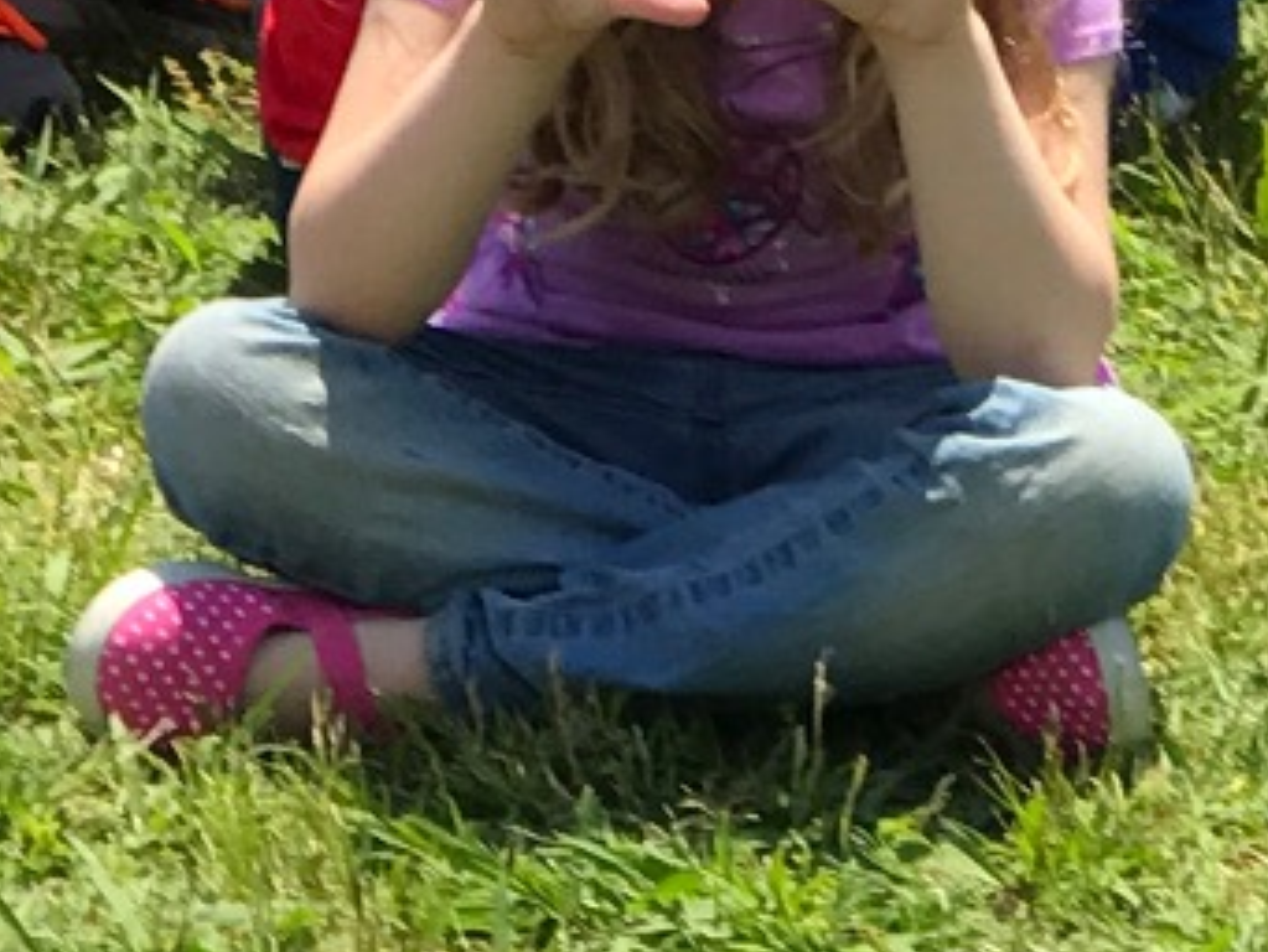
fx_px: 12349
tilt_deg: -11.5
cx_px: 740
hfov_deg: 5.9
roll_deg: -0.3
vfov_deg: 4.3
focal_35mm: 337
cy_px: -1439
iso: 20
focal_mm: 6.6
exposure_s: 1/547
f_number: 2.8
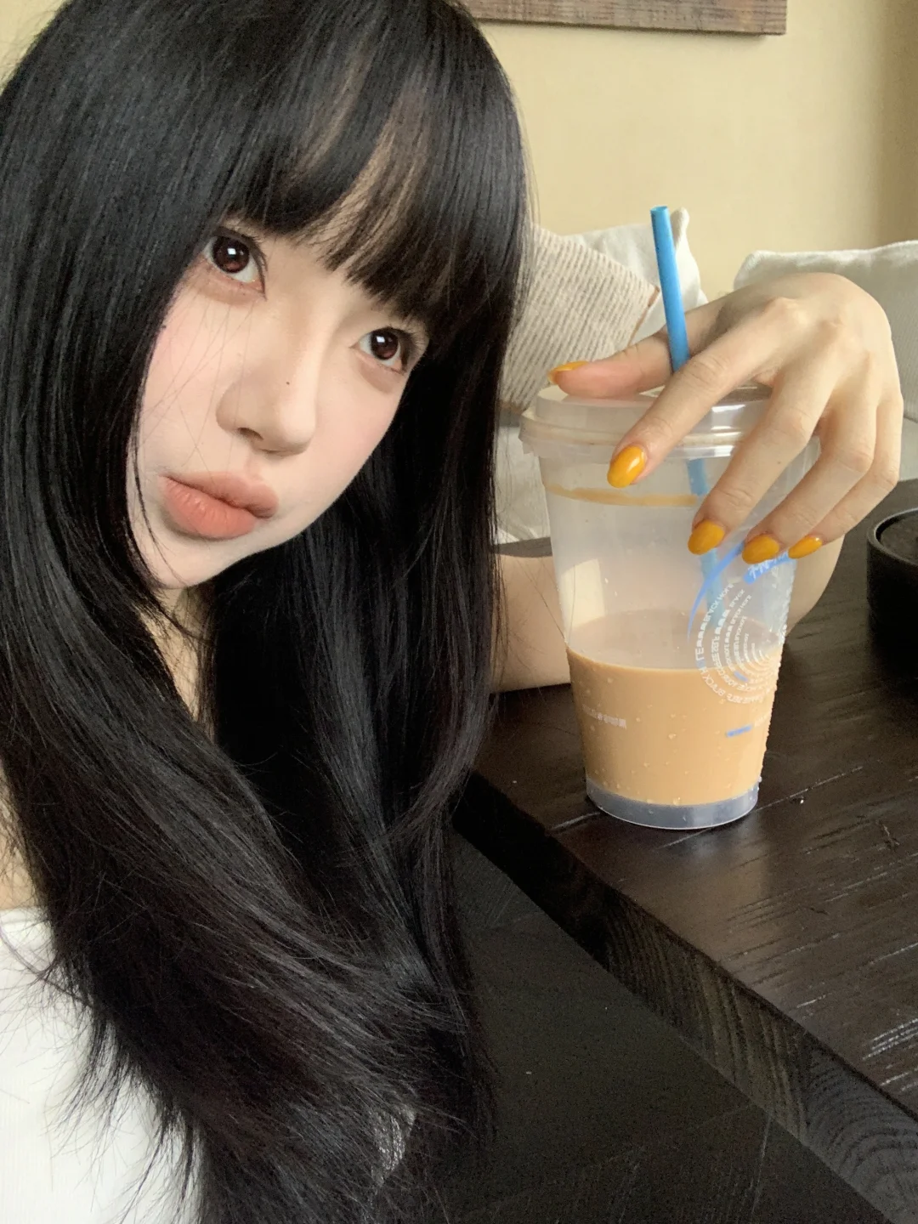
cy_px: 612
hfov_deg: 44.2
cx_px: 459
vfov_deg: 56.8
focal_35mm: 32
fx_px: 1131
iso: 320
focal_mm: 2.87
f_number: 2.2
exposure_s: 1/45
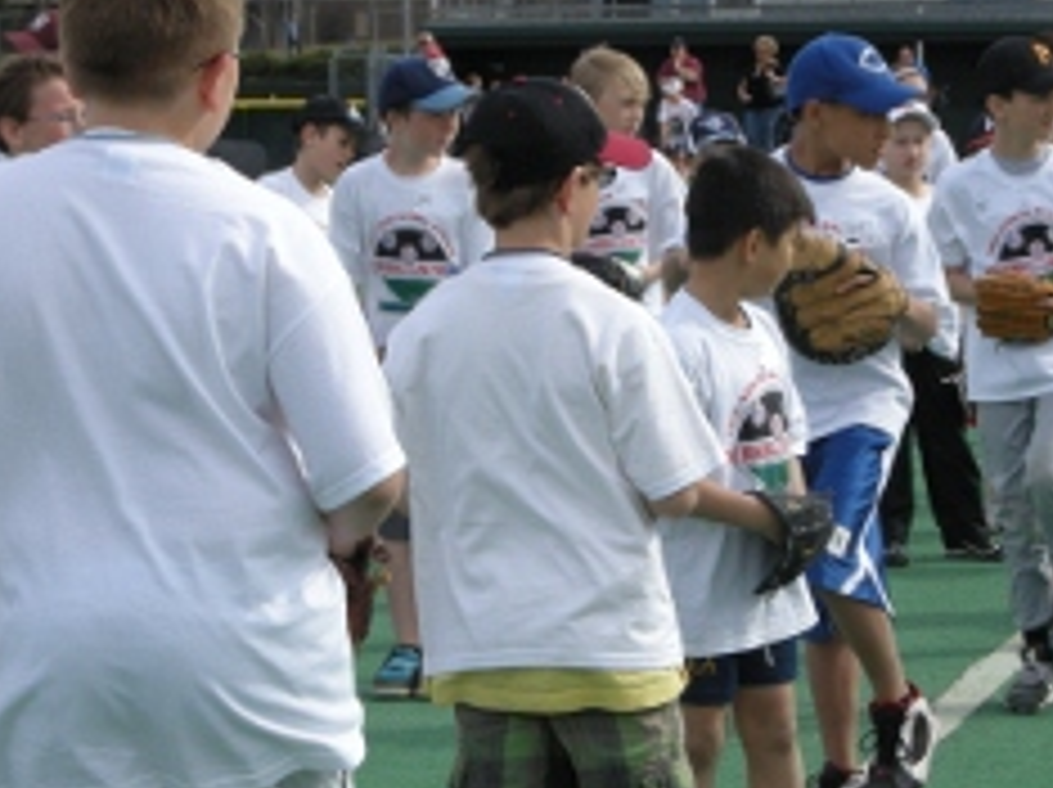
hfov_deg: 11.4
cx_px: 742
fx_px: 5257
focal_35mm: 173
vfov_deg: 8.6
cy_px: 464
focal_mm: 21.5
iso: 64
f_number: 5.8
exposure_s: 1/188
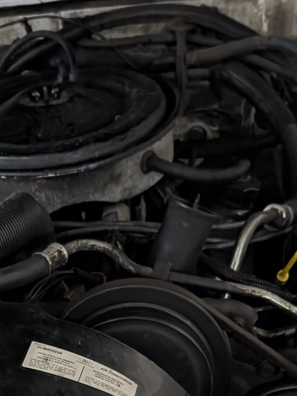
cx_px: 65
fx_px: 869
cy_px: 523
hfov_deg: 19.2
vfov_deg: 22.7
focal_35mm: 76
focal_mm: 6.9
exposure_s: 1/40
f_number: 1.68
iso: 1446
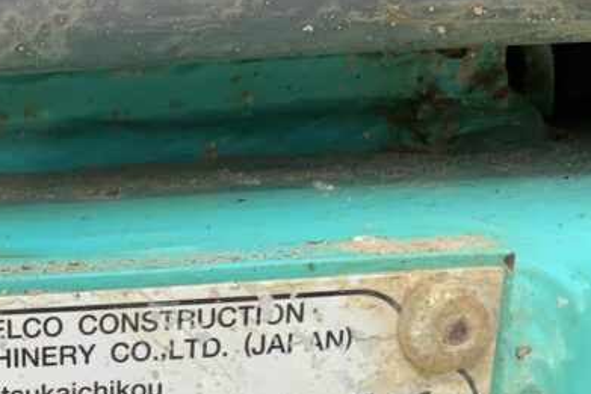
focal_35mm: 79
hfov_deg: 23.4
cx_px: -121
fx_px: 1297
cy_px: 453
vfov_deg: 16.7
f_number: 1.8
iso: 16
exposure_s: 1/149
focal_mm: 3
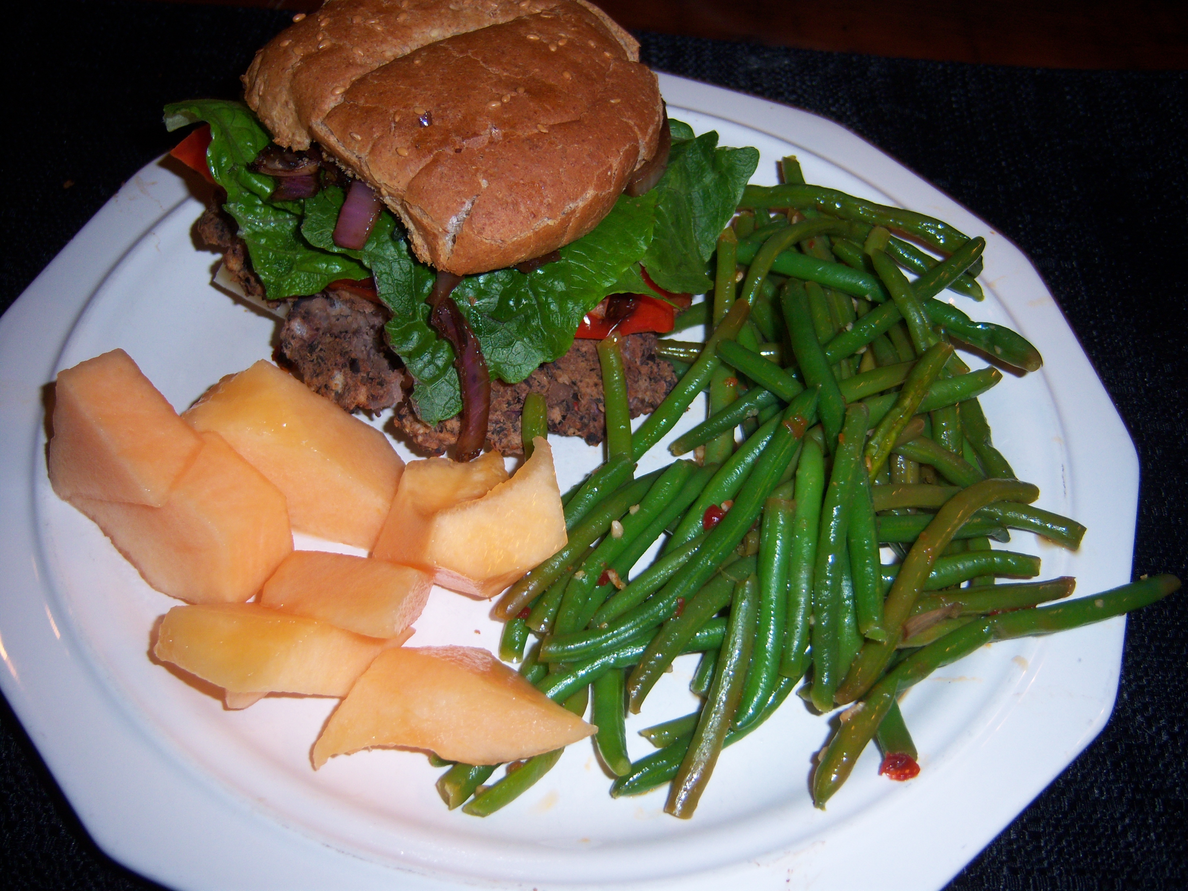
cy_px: 446
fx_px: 1235
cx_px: 594
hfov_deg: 51.4
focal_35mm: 36
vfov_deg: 39.7
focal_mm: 7.5
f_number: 2.8
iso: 80
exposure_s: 1/60
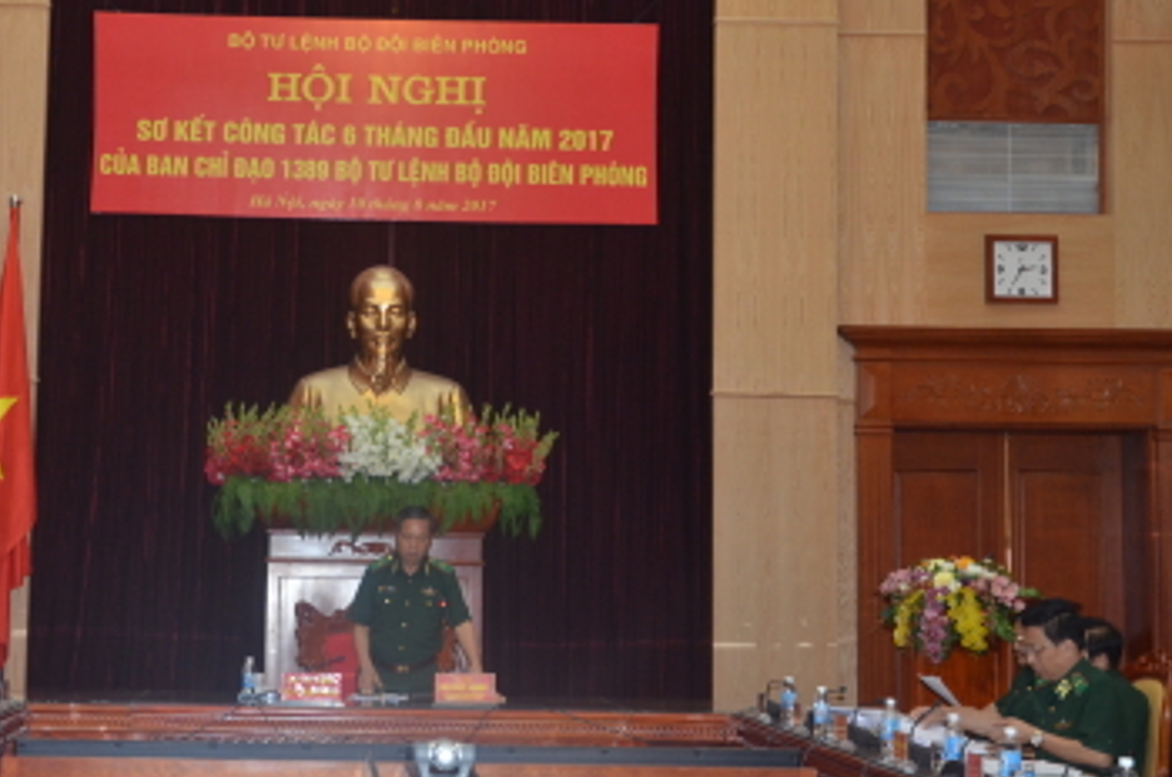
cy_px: 332
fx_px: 2145
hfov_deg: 30.3
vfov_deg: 20.5
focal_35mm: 66
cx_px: 382
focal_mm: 28
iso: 800
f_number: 5
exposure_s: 1/60
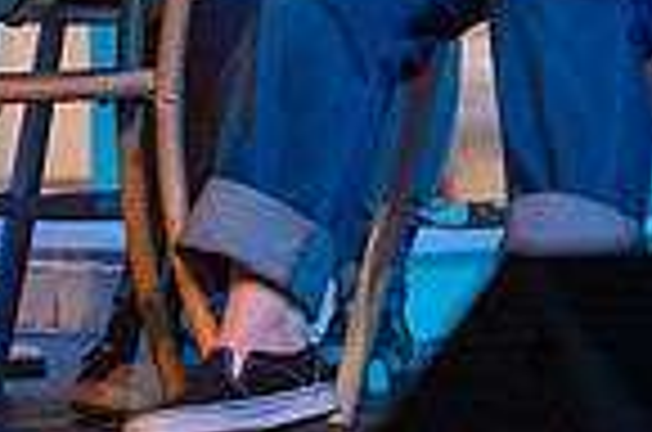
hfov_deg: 3.3
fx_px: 11204
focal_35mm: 620
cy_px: -423
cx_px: 121
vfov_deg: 2.2
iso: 800
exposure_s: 1/250
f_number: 2.8
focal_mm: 155
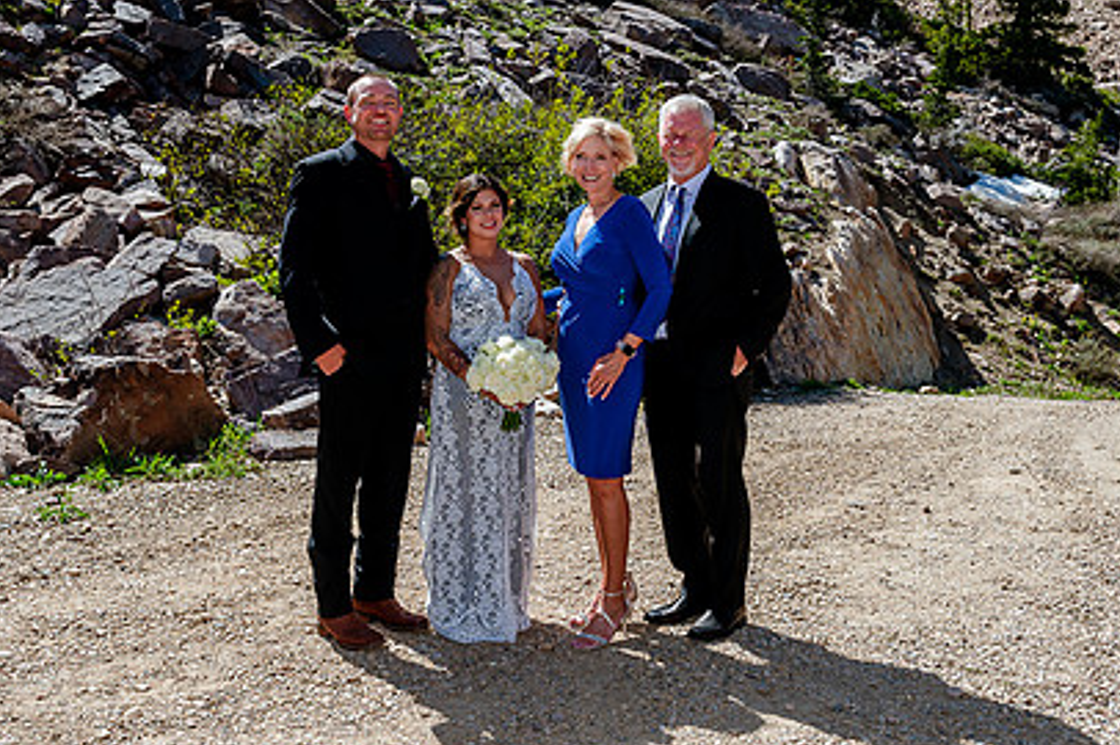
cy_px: 254
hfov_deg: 48.5
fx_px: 1243
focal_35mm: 40
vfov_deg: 33.1
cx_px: 524
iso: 250
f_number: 7.1
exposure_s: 1/320
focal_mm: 28
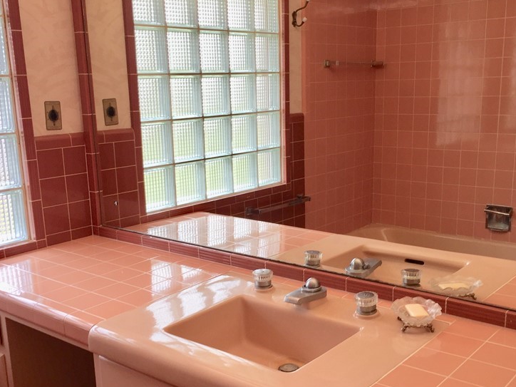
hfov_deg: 45.8
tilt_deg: -11.9
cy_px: 224
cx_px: 268
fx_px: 611
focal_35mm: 41
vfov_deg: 35.1
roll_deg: +0.7
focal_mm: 4.15
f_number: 2.2
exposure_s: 1/40
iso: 32
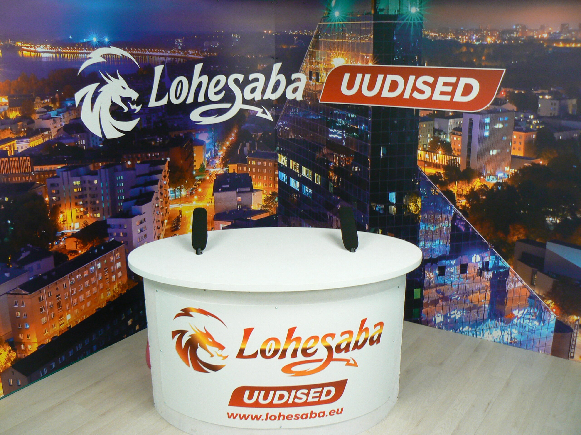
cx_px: 290
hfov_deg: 51.4
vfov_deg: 39.7
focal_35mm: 36
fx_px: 604
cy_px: 218
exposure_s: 1/30
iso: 160
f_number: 2.8
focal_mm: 6
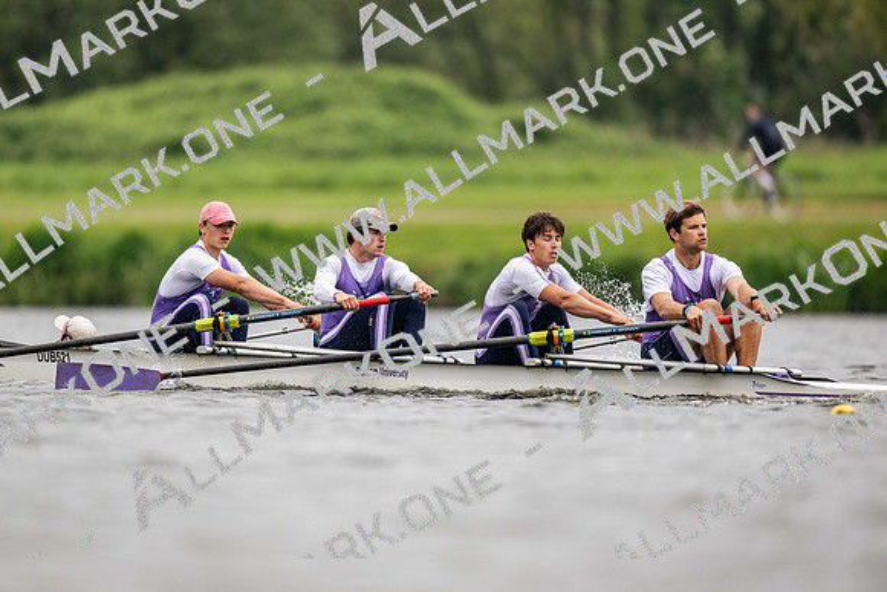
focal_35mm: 600
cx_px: 444
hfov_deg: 3.4
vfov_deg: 2.3
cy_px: 296
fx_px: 14786
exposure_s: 1/2000
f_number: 4
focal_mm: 600
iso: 900
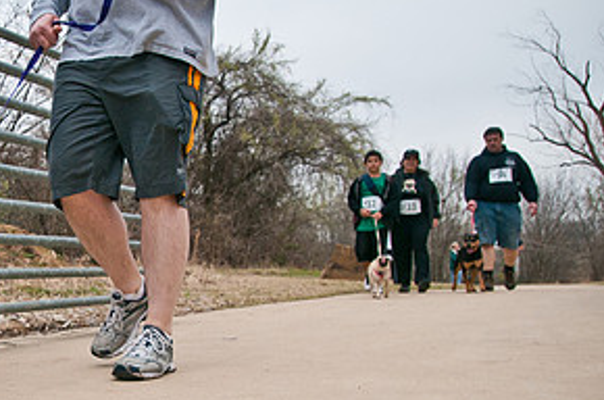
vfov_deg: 26.1
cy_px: 295
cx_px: 10
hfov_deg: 35.5
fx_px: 854
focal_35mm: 51
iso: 200
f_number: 5
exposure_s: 1/1000
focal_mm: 17
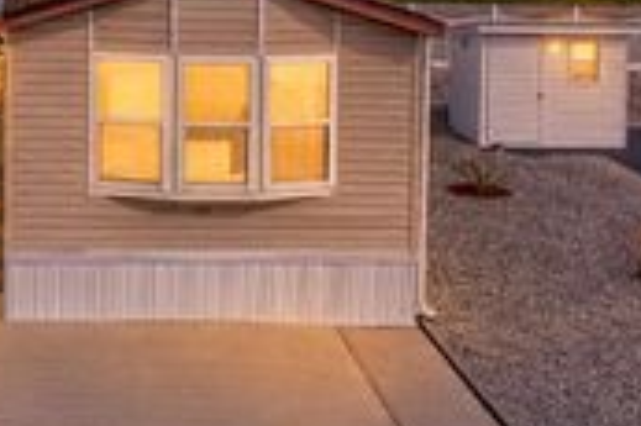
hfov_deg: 23.9
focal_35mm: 81
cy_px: 146
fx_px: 1441
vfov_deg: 16.8
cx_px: -19
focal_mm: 10.26
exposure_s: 1/800
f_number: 6.3
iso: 100
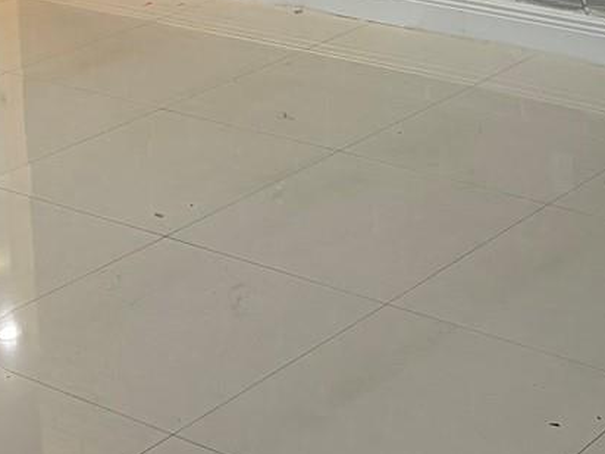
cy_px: -278
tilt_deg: -6.6
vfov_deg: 13.6
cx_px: 404
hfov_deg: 19.4
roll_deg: +2.0
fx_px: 1765
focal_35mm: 101
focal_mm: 5.96
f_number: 1.6
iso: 125
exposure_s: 1/142
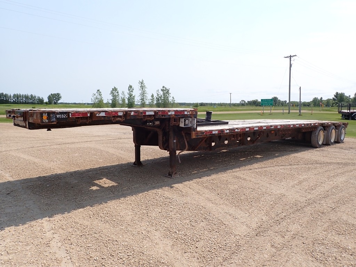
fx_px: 257
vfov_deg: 54.9
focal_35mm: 25
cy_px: 134
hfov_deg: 69.4
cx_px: 178
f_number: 8
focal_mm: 4.5
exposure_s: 1/160
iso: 100
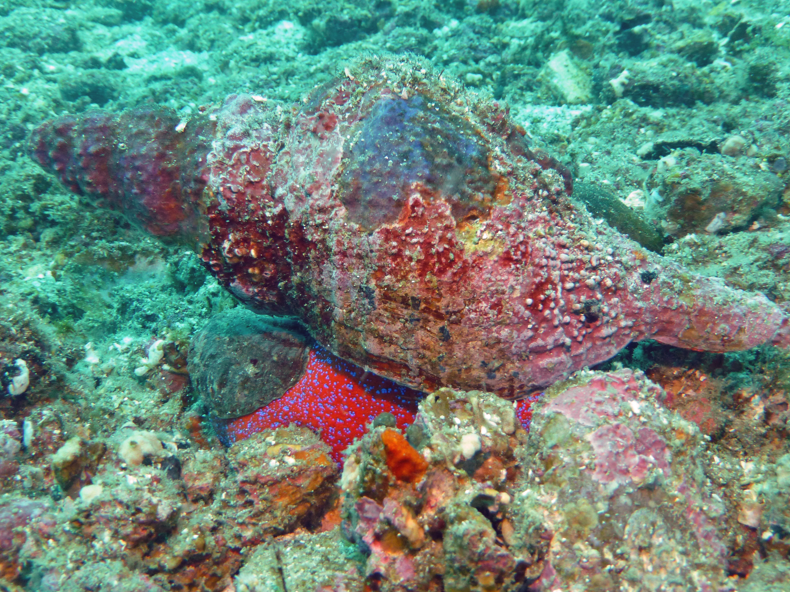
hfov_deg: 42.9
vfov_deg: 32.9
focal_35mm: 44
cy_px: 278
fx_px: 1004
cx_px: 401
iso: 200
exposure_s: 1/60
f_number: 3.9
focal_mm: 6.9
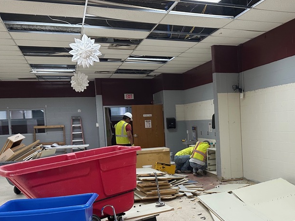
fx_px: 341
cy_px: 138
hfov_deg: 44.9
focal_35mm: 40
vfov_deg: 35.8
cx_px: 228
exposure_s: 1/120
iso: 200
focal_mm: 6.86
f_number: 1.78
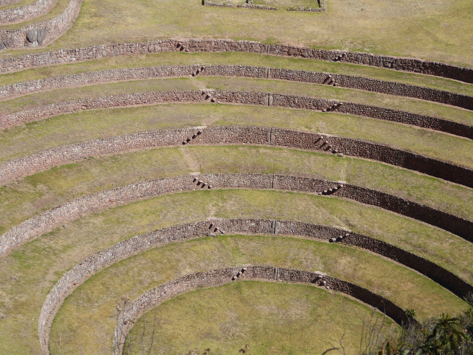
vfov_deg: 15.1
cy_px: 178
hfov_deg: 20.0
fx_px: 1339
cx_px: 236
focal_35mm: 98
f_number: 4.9
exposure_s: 1/400
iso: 80
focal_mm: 16.1
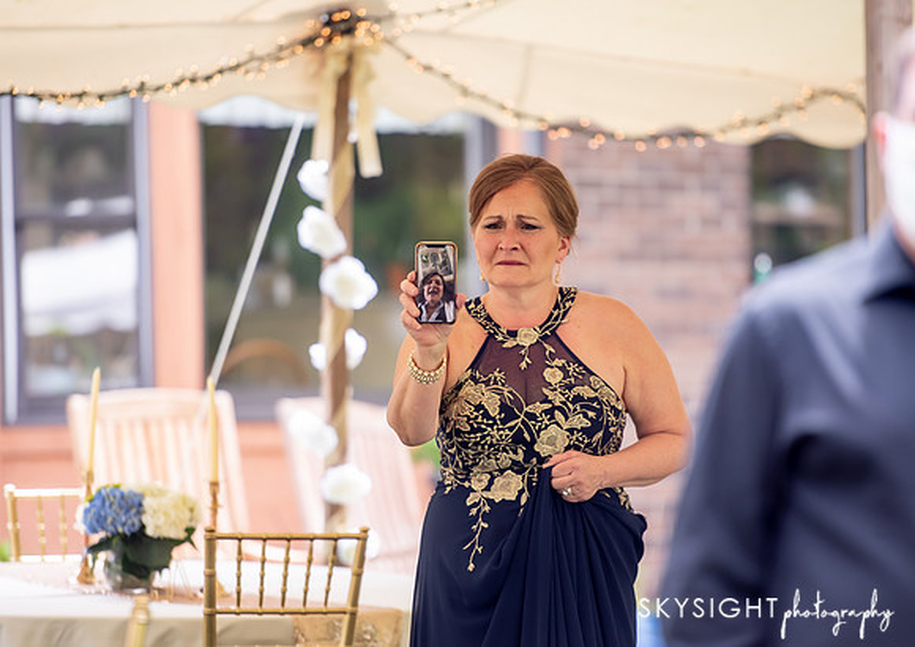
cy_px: 304
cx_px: 433
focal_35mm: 236
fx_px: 6099
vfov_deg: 6.1
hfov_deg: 8.6
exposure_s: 1/800
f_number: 2.8
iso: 250
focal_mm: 200
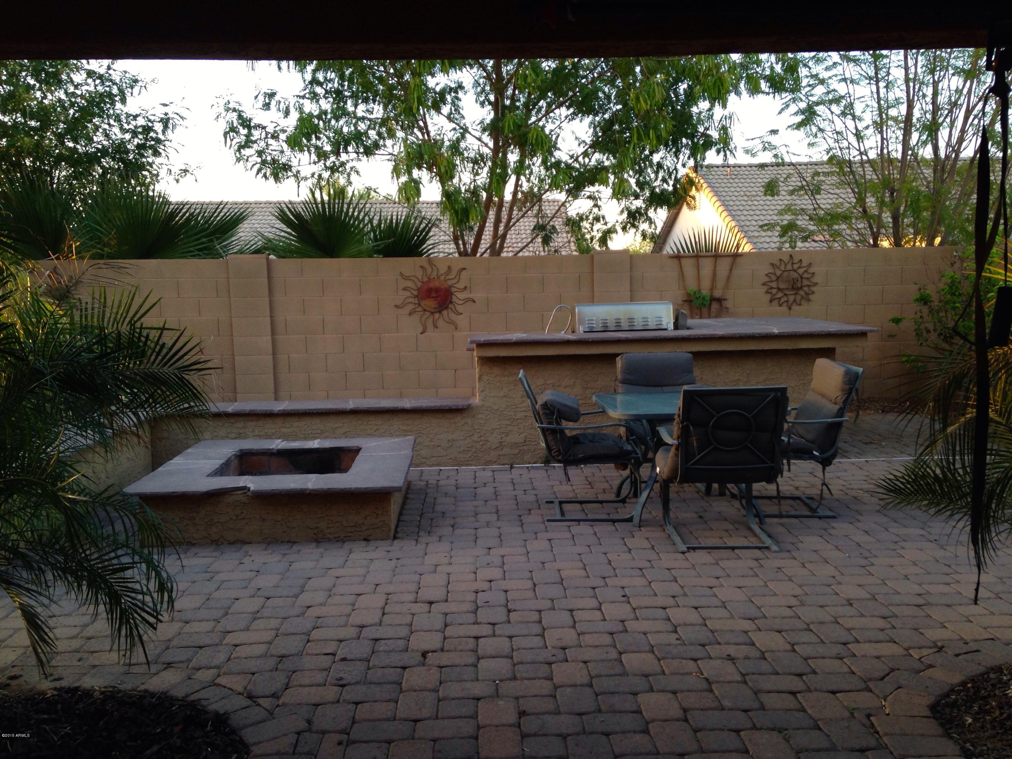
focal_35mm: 33
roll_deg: -0.8
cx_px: 506
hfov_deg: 55.4
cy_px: 380
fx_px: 965
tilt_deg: -7.6
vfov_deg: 42.9
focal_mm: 4.12
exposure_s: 1/60
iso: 64
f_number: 2.4
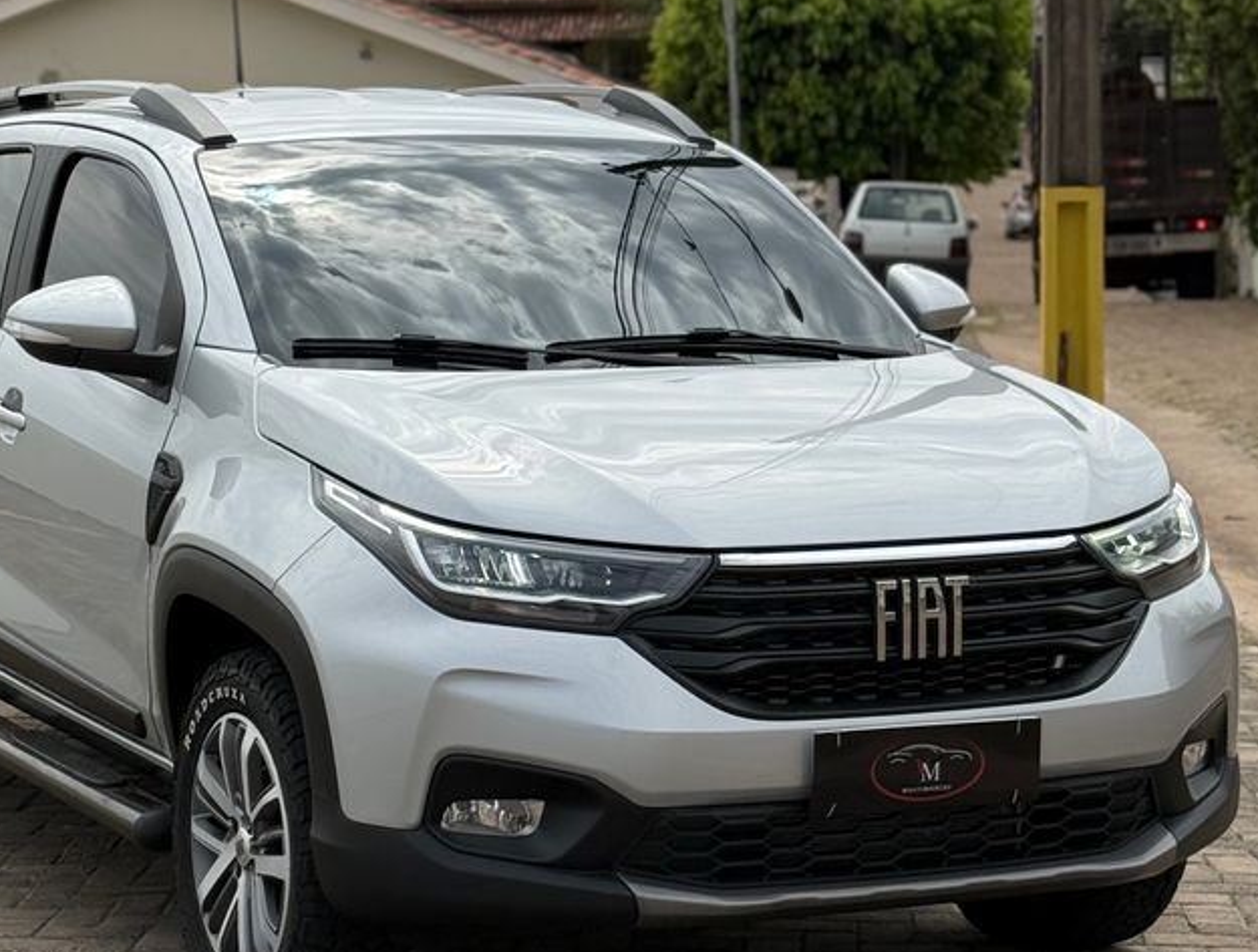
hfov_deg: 26.6
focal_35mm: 73
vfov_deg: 20.3
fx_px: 2662
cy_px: 531
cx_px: 522
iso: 64
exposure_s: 1/6024
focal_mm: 6.76
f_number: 1.78
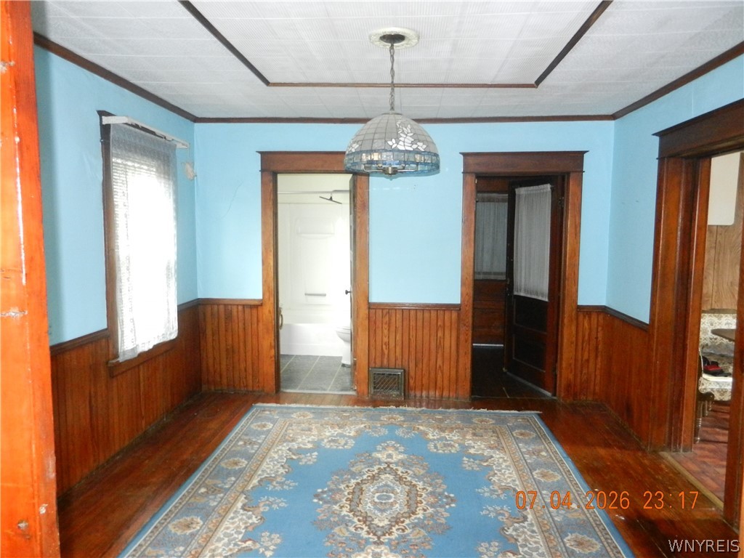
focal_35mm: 25
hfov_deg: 69.4
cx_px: 372
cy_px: 279
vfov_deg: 54.9
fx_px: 537
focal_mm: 4.5
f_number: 3.5
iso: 800
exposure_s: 1/30
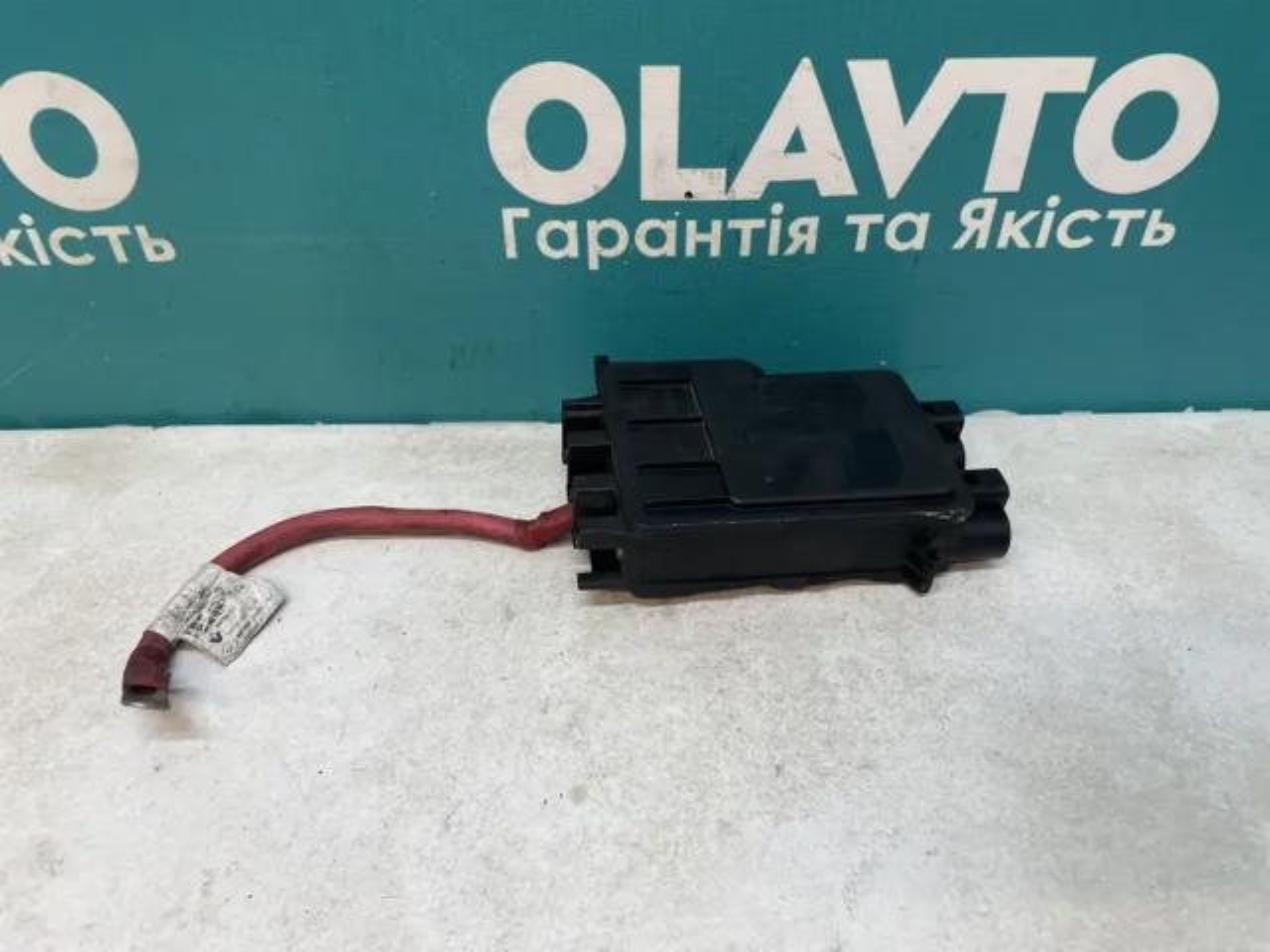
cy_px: 476
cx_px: 635
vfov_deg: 53.1
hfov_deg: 67.3
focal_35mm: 26
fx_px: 954
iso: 64
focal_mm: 4.2
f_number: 1.6
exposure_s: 1/100
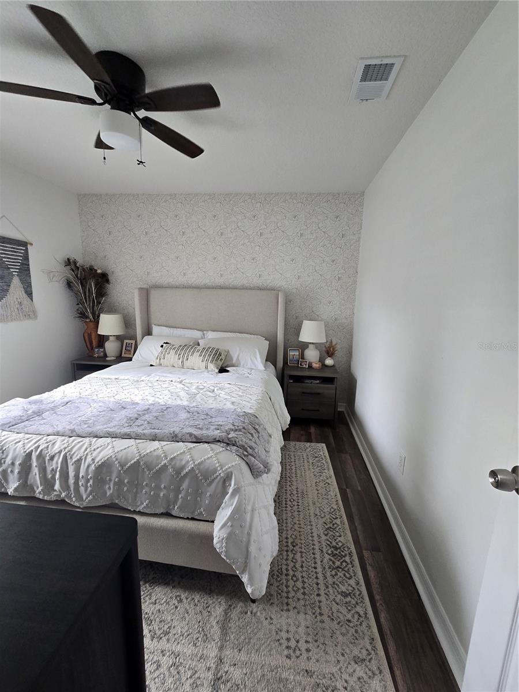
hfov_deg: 89.9
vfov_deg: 106.2
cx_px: 260
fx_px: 260
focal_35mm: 13
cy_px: 346
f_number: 2.2
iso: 160
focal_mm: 2.2
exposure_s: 1/60
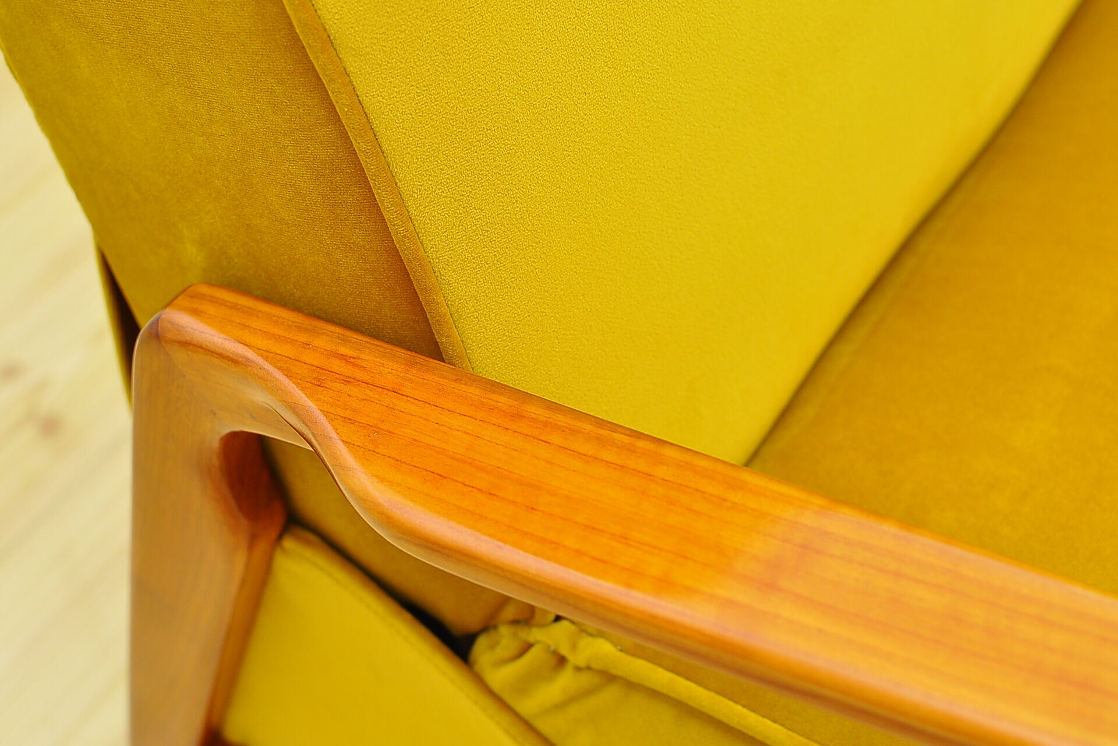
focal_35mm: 52
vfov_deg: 25.8
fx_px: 1630
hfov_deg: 37.9
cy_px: 373
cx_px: 559
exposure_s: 1/200
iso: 320
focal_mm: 35
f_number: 4
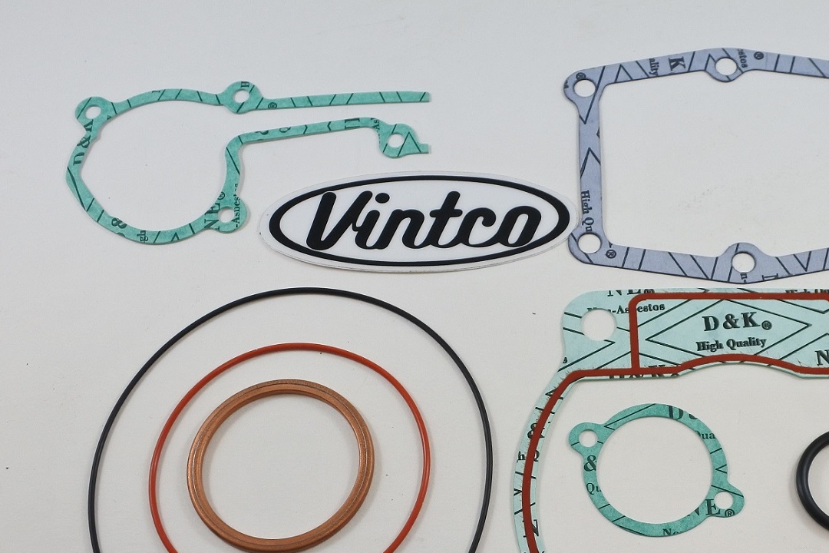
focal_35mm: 45
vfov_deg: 29.5
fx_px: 1036
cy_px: 396
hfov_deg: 43.2
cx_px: 532
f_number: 3.8
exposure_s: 1/200
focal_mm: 11.4
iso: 400
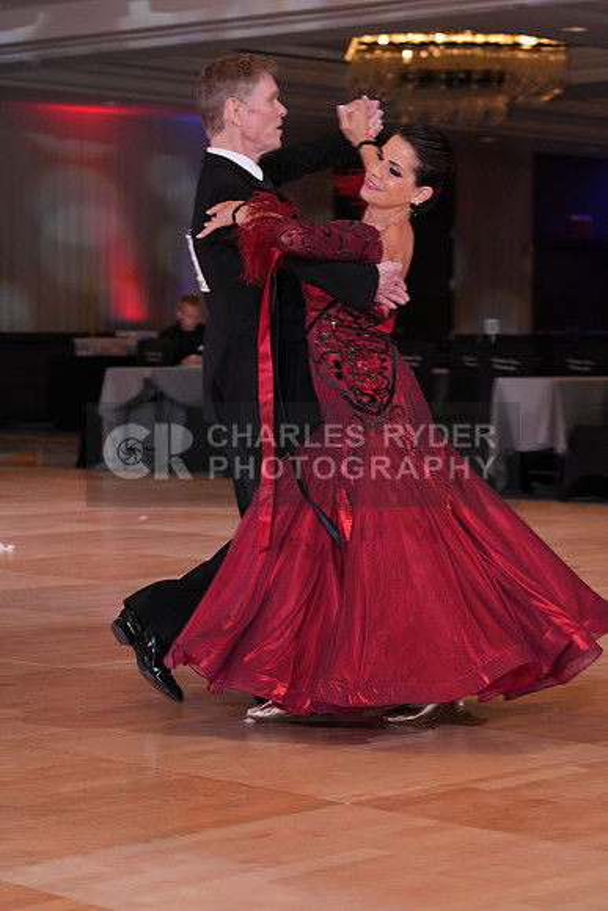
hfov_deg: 14.3
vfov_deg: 21.2
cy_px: 456
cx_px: 304
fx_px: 2430
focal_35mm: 96
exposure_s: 1/200
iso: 2000
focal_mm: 96
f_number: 5.6
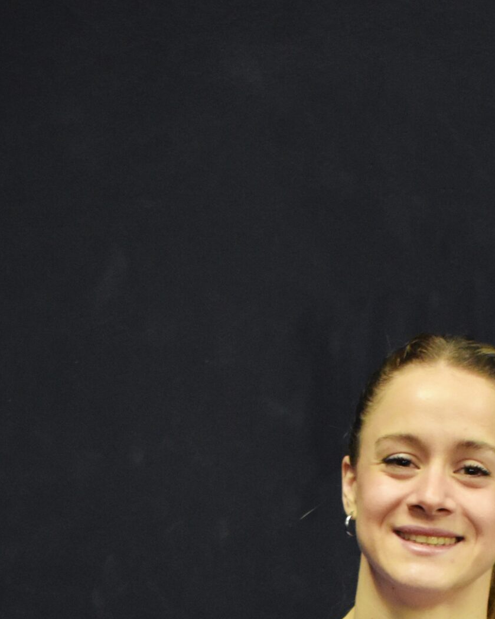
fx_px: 2142
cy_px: 756
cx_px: 409
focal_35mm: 117
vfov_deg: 15.8
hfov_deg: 13.1
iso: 3200
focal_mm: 34
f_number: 4.5
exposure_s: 1/30
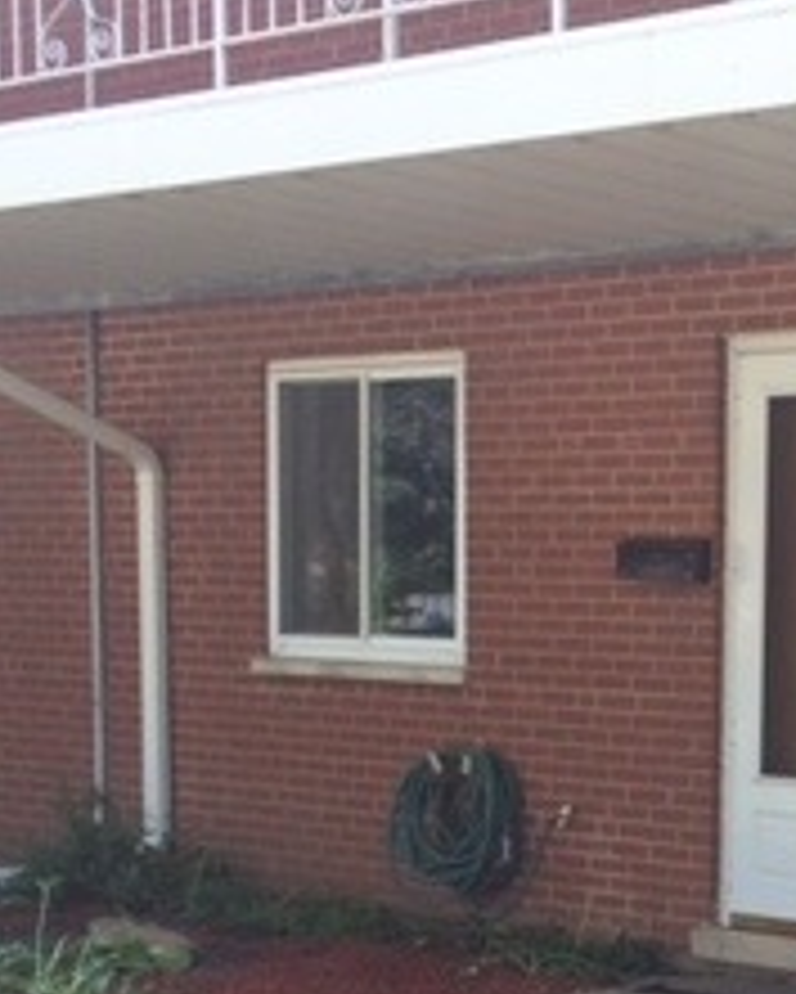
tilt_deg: -5.9
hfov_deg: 17.7
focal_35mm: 82
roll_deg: -1.3
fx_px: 2413
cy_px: 922
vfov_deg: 22.6
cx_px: 1003
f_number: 2.2
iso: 32
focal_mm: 4.15
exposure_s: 1/302
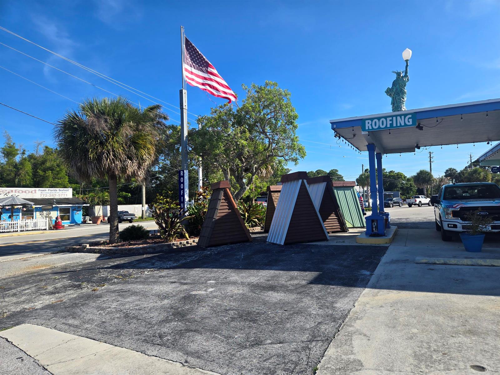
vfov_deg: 58.9
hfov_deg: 73.9
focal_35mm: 23
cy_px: 188
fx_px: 332
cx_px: 250
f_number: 1.8
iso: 25
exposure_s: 1/1449
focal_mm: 5.4
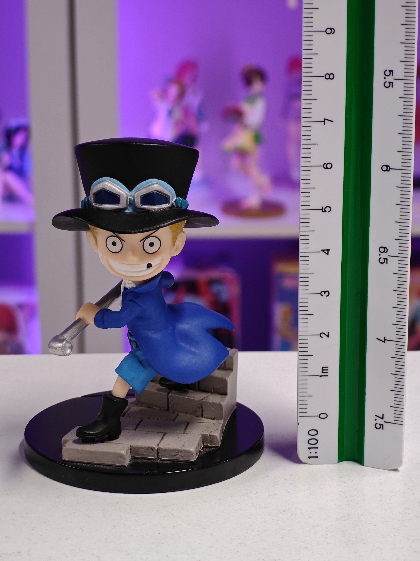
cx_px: 210
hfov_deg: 18.4
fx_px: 1294
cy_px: 280
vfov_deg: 24.4
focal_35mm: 80
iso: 400
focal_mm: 7.48
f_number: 2.4
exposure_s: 1/21
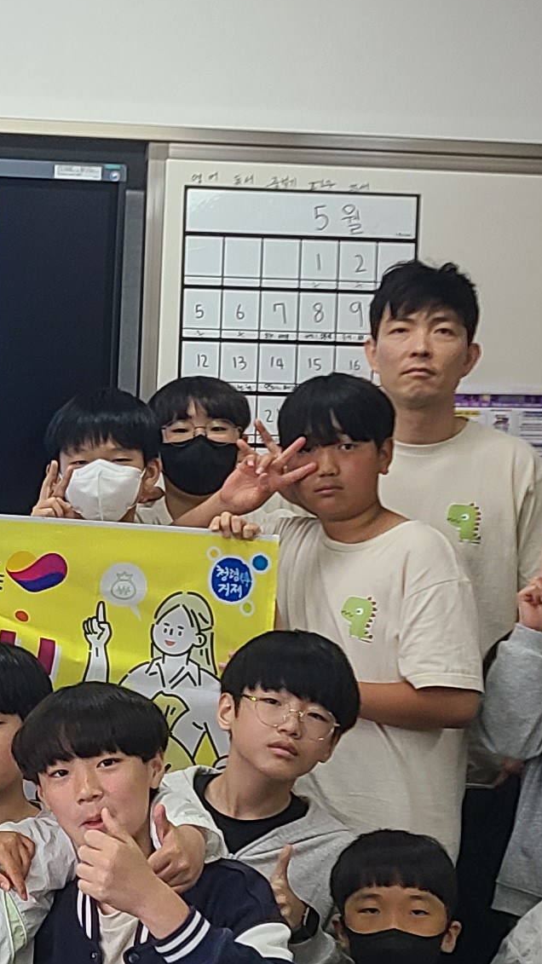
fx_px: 2581
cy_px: 662
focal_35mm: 101
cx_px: -333
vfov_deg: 21.1
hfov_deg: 11.4
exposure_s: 1/120
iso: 50
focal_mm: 5.4
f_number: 1.8
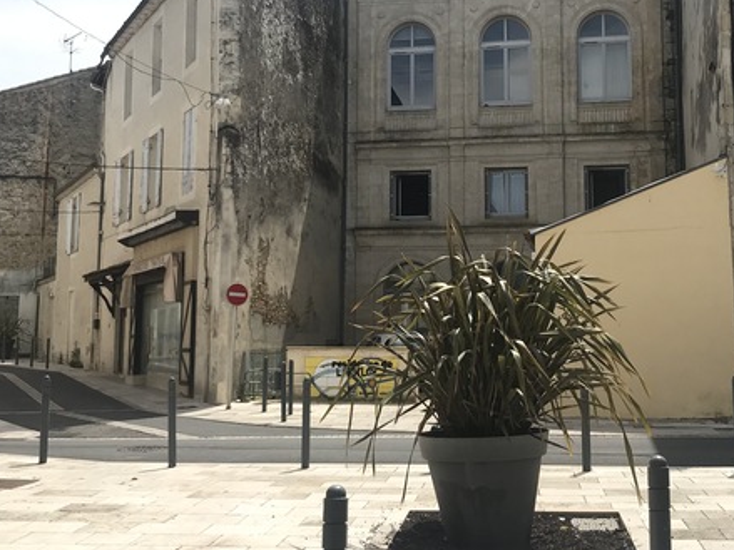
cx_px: 396
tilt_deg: +8.5
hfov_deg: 37.5
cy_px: 196
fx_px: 1081
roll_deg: +0.7
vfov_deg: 28.4
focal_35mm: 51
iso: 20
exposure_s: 1/2398
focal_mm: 3.99
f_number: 1.8
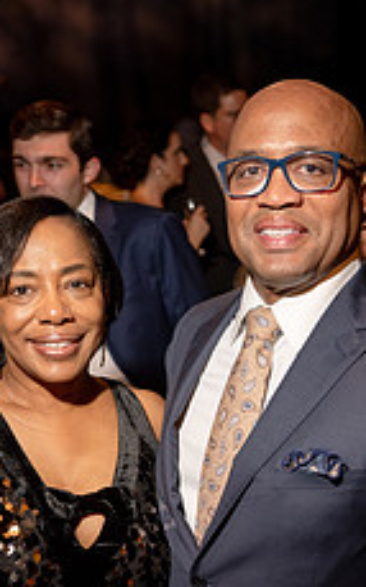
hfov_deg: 18.6
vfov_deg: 28.4
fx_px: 1118
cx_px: 189
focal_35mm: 70
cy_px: 518
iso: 640
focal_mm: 35
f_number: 3.5
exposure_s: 1/80
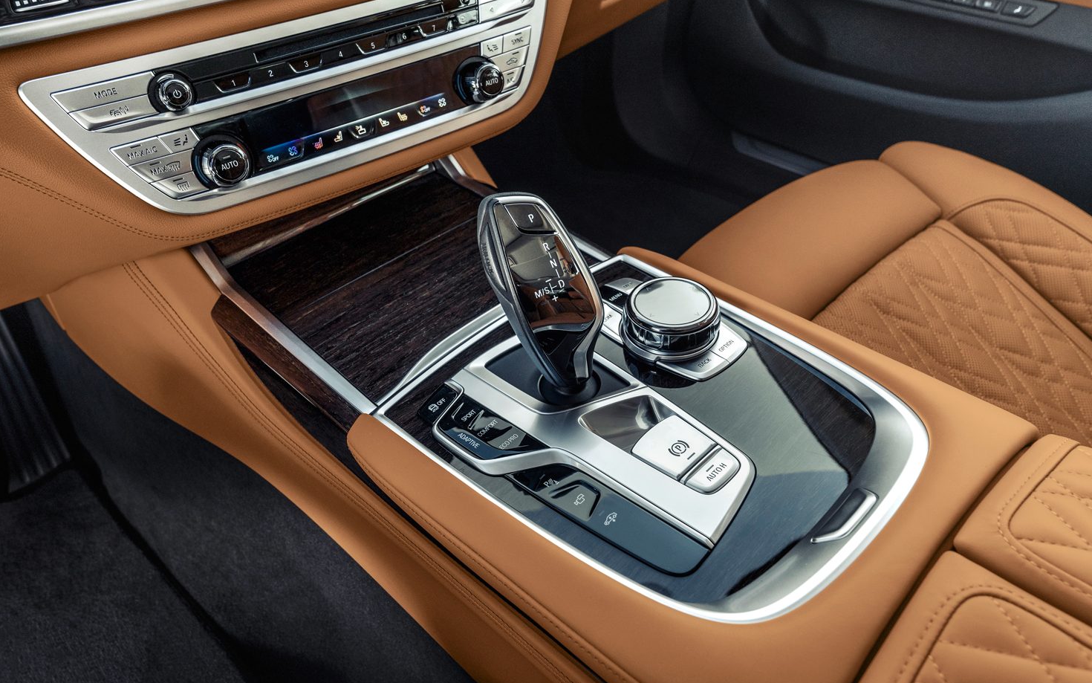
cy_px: 334
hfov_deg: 70.4
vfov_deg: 47.6
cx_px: 544
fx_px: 774
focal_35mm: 26
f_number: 8
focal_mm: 25
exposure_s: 1/60
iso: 800
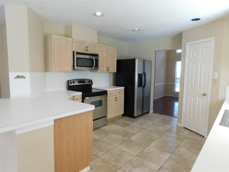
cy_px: 86
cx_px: 114
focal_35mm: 23
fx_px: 152
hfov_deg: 73.9
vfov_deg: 58.9
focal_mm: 4
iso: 140
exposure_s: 1/30
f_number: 3
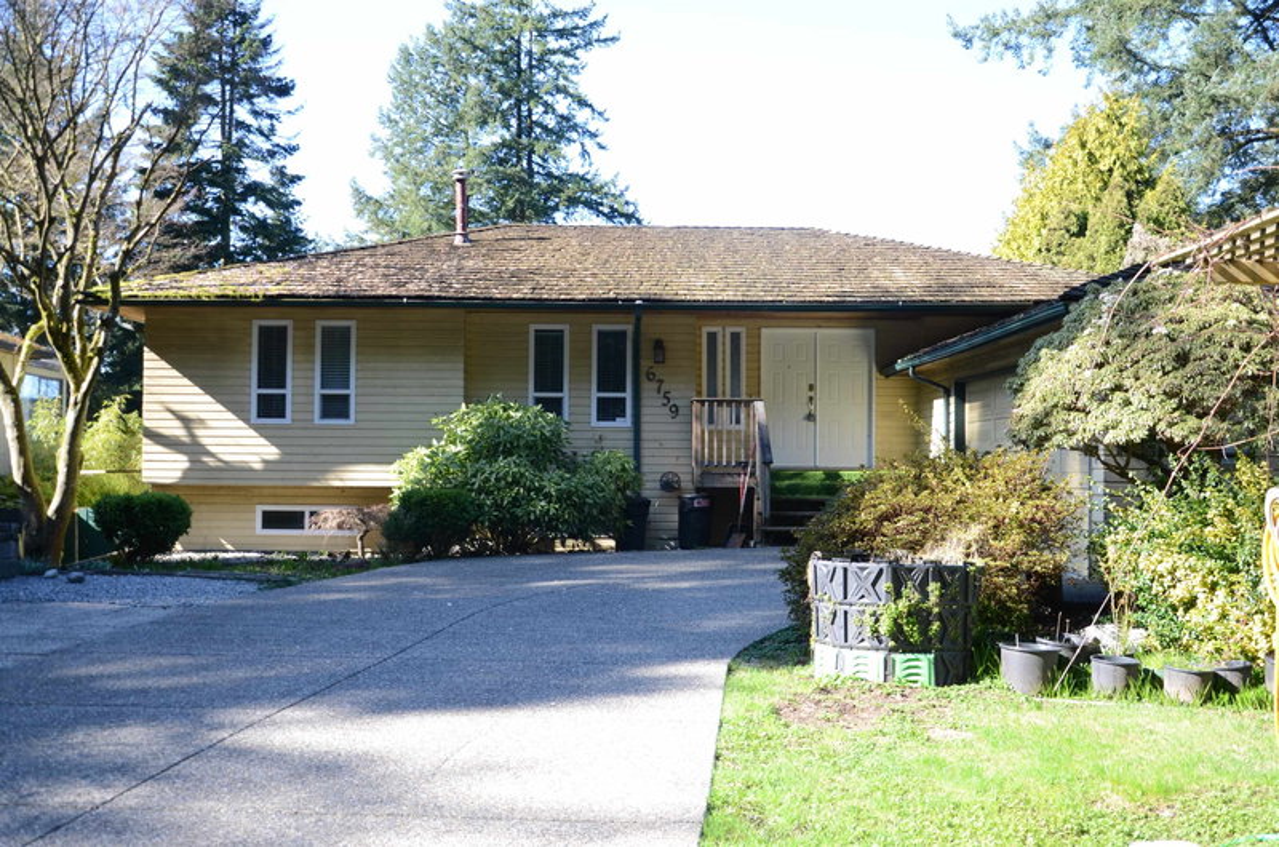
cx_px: 640
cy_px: 424
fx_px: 1276
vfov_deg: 36.7
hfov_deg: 53.2
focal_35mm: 36
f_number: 4.5
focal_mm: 24
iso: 100
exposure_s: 1/80
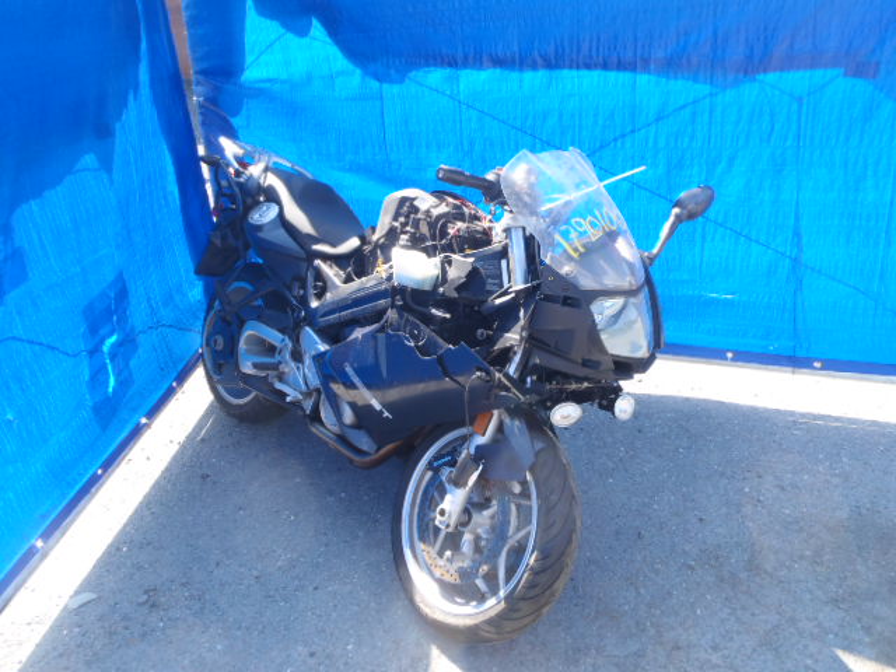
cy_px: 336
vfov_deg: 49.7
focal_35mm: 28
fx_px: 725
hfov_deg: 63.4
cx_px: 448
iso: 80
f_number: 4.5
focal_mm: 5
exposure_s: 1/80
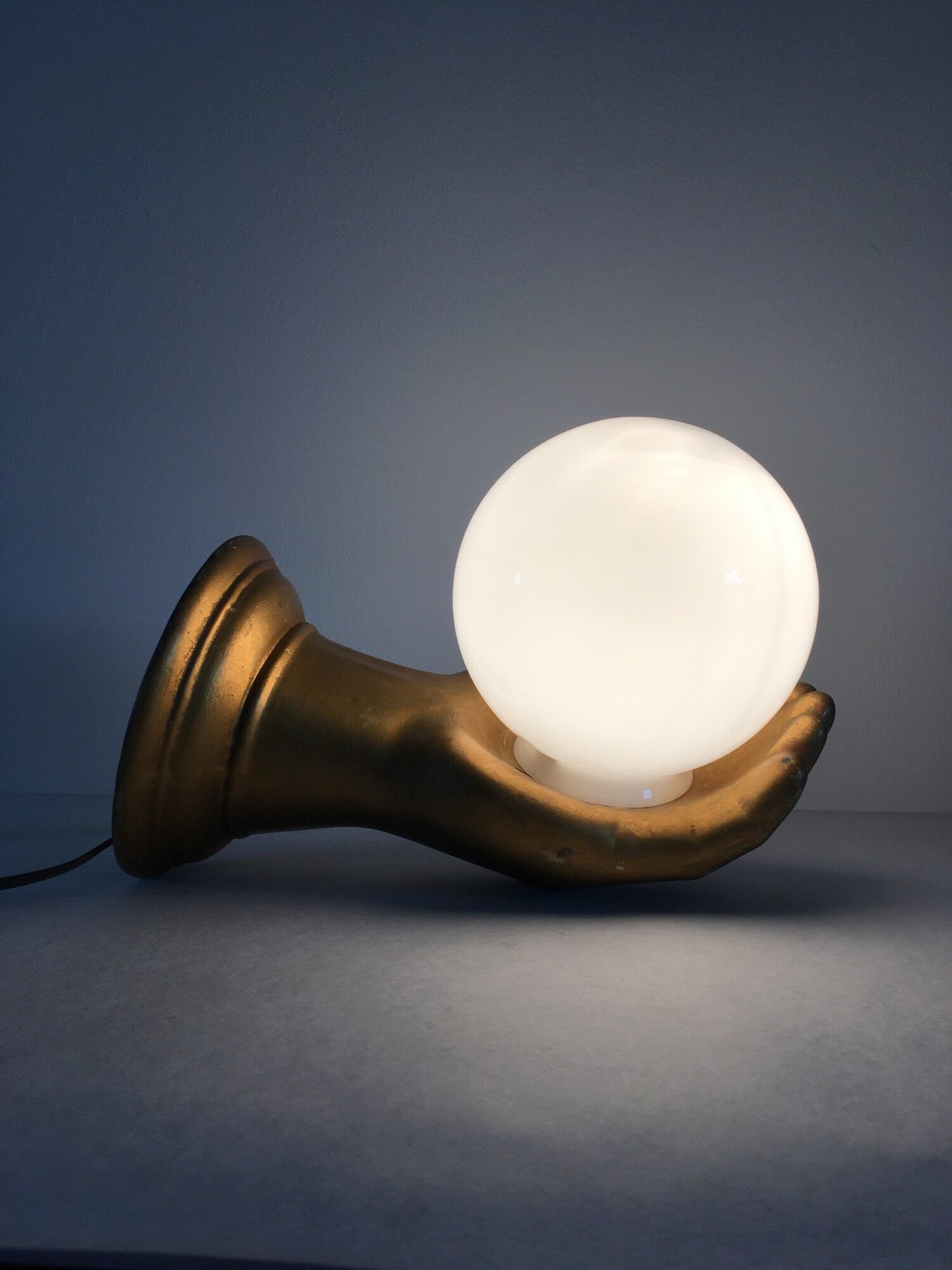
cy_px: 635
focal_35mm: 29
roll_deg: +0.2
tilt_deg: -0.8
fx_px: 1063
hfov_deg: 48.2
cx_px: 476
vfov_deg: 61.7
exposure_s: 1/112
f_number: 2.2
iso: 25
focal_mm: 4.15
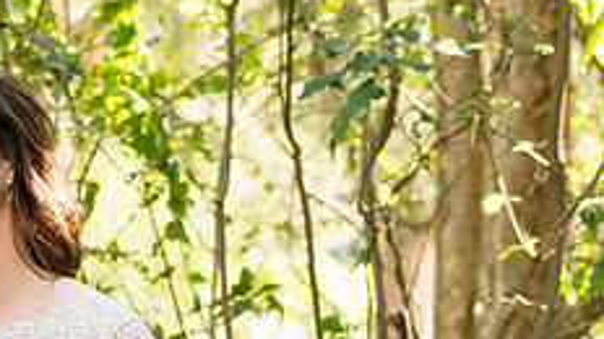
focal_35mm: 376
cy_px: 352
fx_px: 6016
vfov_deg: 3.2
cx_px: -129
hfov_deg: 5.7
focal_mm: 90
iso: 400
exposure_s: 1/500
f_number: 5.6
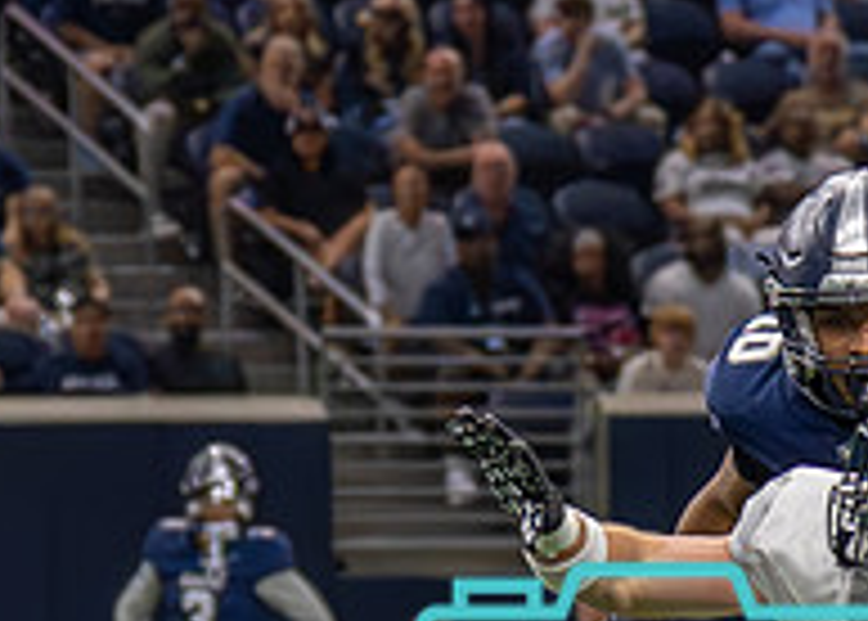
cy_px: 396
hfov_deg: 3.2
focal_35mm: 639
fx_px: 15758
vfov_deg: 2.3
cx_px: 292
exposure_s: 1/1600
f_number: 2.8
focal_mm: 76
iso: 4000
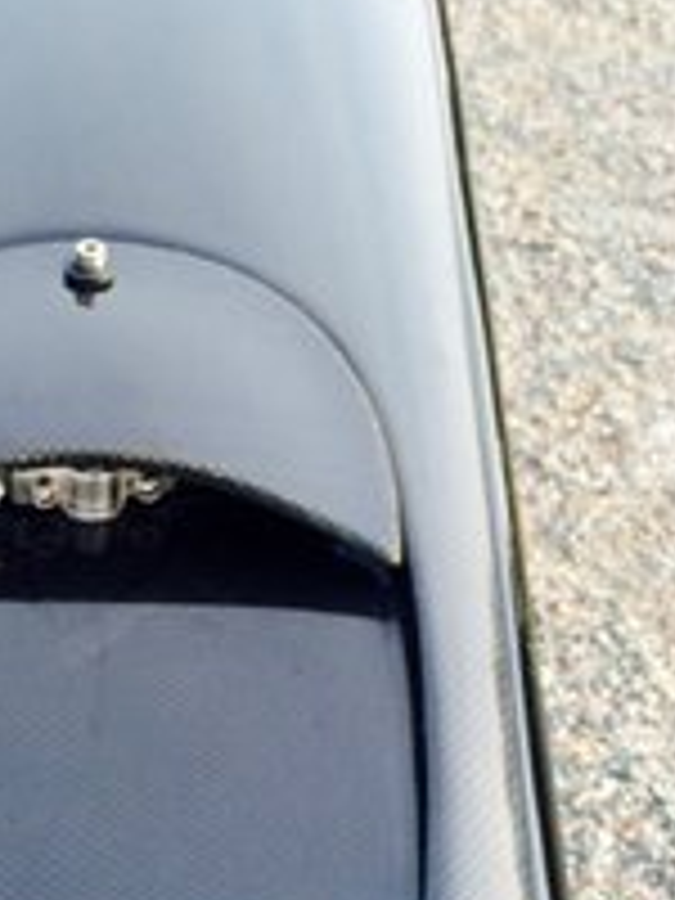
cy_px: 567
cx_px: 72
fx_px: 1560
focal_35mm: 60
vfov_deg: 32.0
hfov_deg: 23.8
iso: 32
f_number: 2.2
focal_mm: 4.12
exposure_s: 1/173
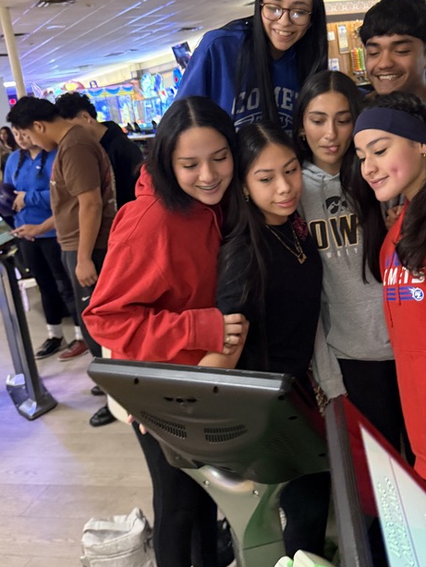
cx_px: 284
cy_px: 245
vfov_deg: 46.7
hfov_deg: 35.6
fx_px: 656
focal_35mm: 40
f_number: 1.78
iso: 800
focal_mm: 6.76
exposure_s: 1/60
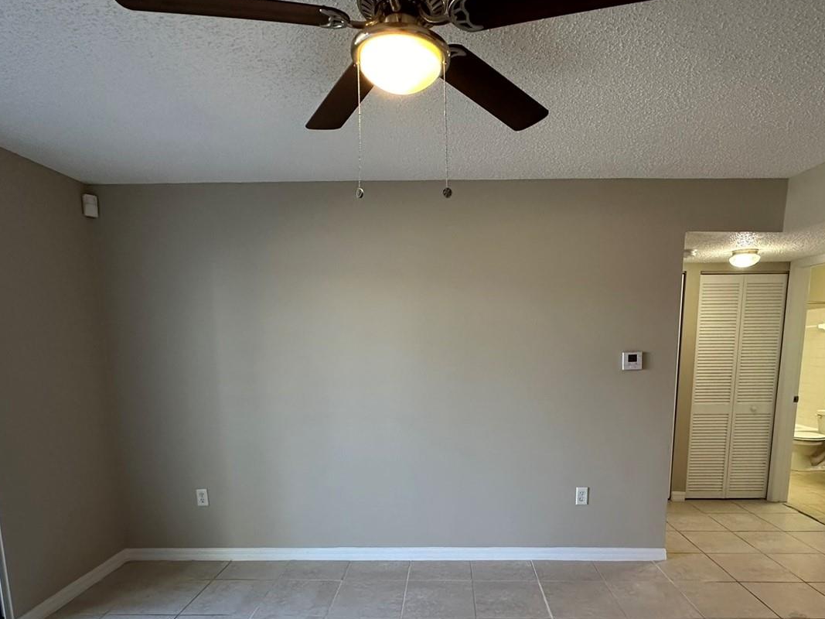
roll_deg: -0.1
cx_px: 439
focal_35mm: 21
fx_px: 500
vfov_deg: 61.7
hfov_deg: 78.9
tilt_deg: -8.2
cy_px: 418
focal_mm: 2.22
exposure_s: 1/120
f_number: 2.2
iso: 320
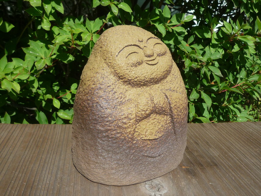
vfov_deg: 43.0
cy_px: 98
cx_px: 130
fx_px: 249
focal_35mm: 33
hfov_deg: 55.3
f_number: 4
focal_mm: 4.4
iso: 100
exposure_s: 1/640
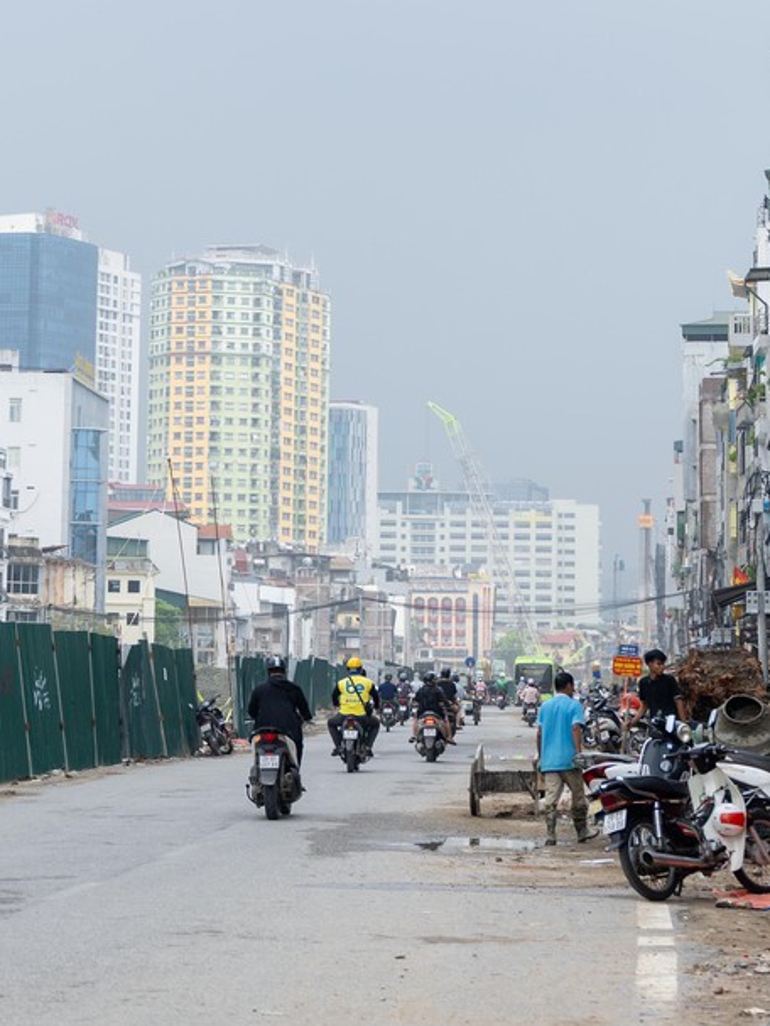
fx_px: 3470
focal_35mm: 117
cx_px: 282
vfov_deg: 16.5
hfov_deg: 12.7
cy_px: 50
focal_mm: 37
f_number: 3.2
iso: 100
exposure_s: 1/1000
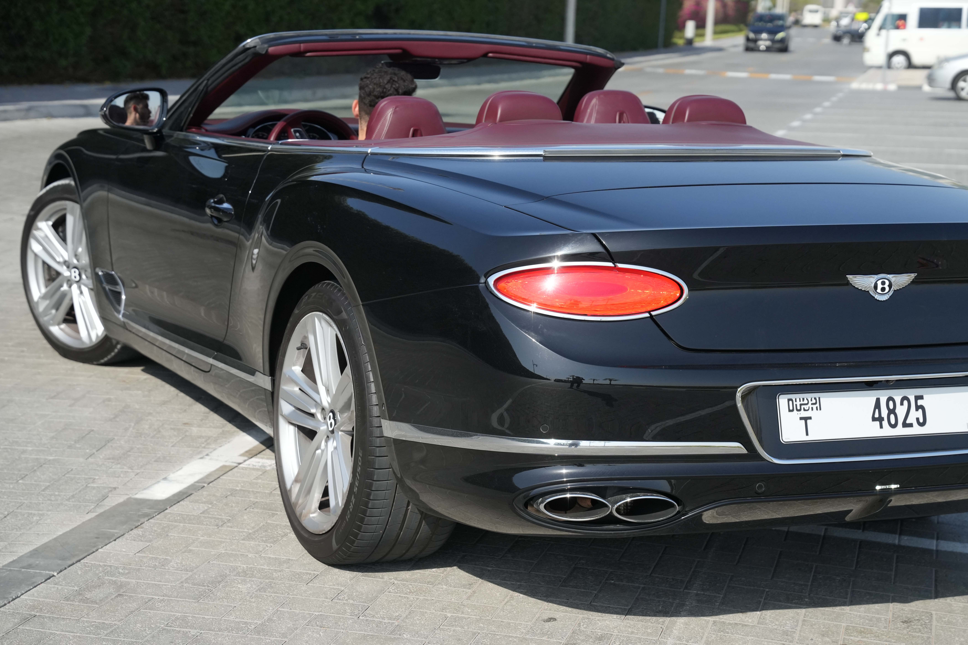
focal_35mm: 70
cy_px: 322
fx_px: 1882
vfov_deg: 19.5
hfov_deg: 28.8
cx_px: 484
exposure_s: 1/8000
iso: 1600
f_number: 5.6
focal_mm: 70
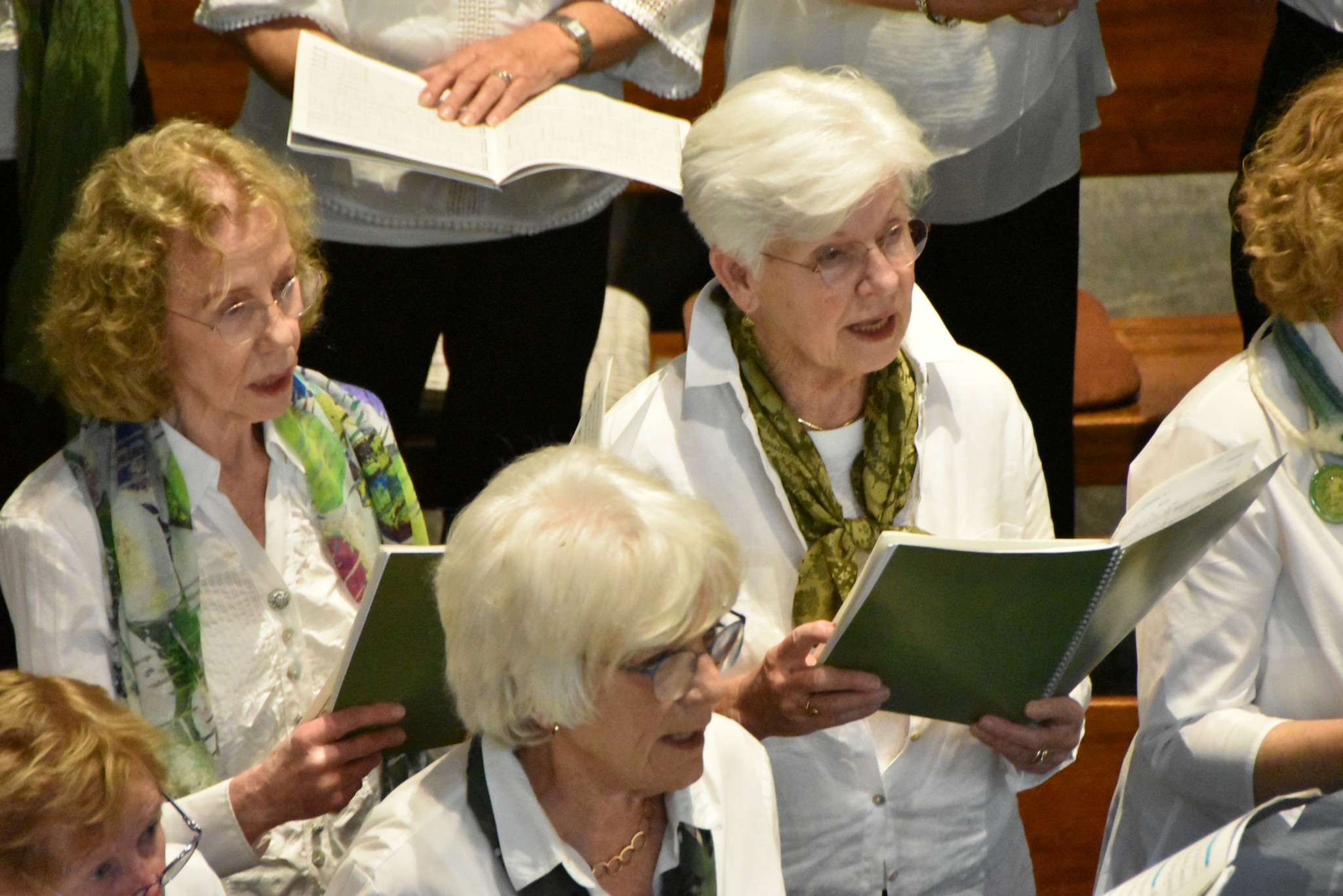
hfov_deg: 6.9
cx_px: 672
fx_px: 11195
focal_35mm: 300
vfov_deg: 4.6
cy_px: 448
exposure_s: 1/250
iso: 12800
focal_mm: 200
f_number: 5.6
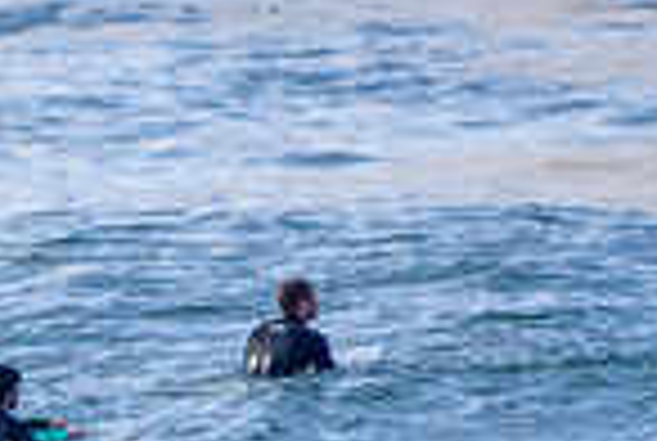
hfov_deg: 0.7
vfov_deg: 0.5
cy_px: 596
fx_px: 54331
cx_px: -428
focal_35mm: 2971
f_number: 5.6
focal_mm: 500
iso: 560
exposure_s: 1/2000
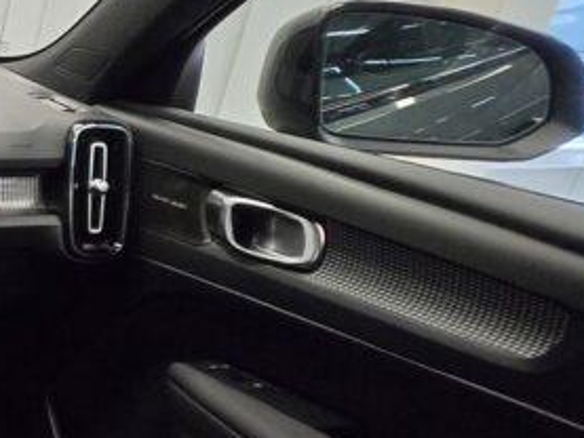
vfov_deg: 30.3
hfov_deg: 22.4
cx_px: -466
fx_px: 810
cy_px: 244
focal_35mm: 48
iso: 500
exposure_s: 1/50
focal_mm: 1.7
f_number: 2.2
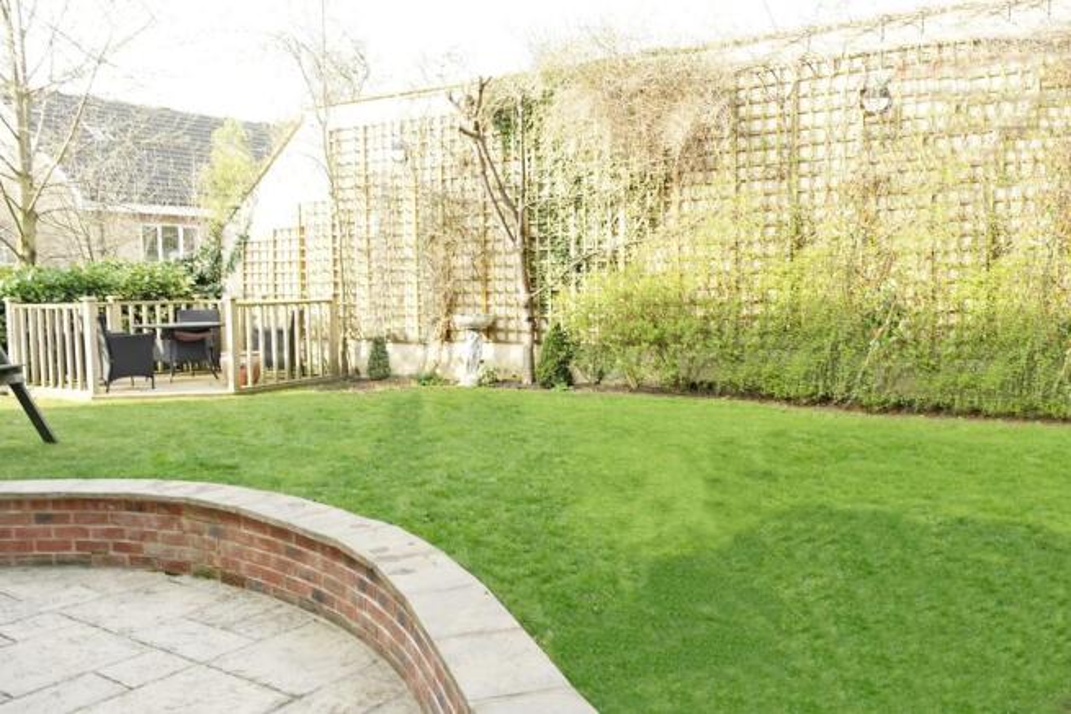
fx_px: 893
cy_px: 357
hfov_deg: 61.9
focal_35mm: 30
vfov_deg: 43.6
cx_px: 536
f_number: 5
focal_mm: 20
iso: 100
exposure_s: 1/80
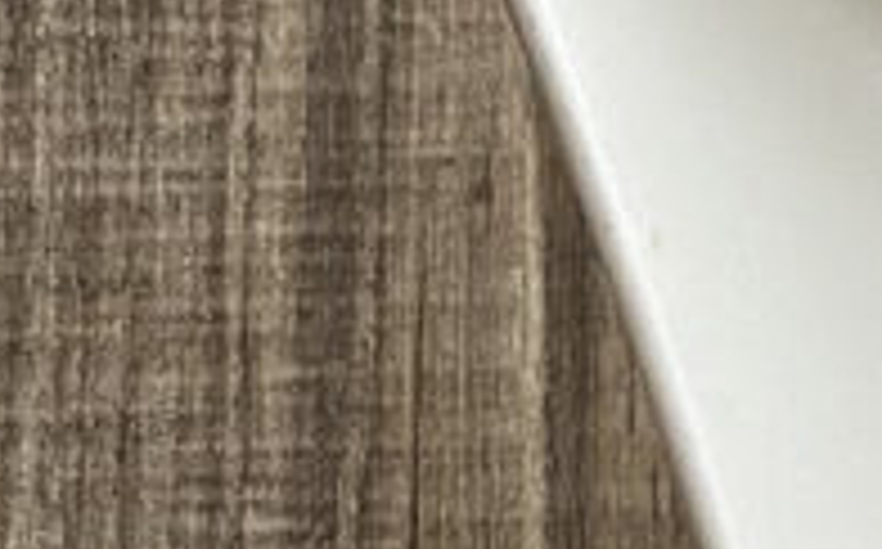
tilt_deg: -74.0
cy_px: 652
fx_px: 4058
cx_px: 1696
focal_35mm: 169
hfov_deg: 11.3
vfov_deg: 7.7
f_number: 1.8
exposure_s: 1/40
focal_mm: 4.25
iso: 640
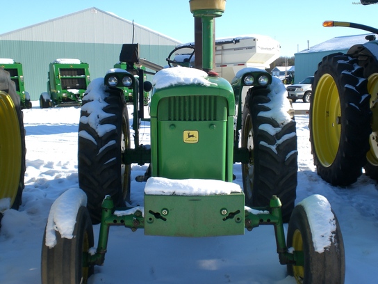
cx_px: 189
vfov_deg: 28.6
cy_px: 142
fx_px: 557
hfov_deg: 37.5
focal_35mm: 51
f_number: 5.1
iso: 50
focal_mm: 8.44
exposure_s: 1/250
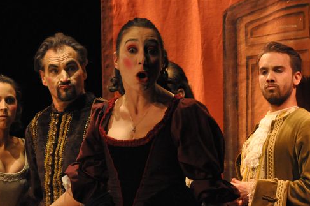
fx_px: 2225
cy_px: 137
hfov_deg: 8.0
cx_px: 185
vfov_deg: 5.3
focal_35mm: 259
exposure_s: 1/125
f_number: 5.6
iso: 3200
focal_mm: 105
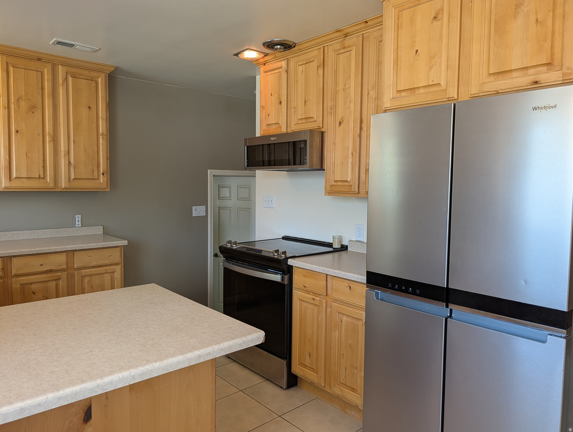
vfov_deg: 56.9
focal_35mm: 24
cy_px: 216
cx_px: 286
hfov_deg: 71.5
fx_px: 398
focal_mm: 6.9
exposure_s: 1/30
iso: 52
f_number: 1.68
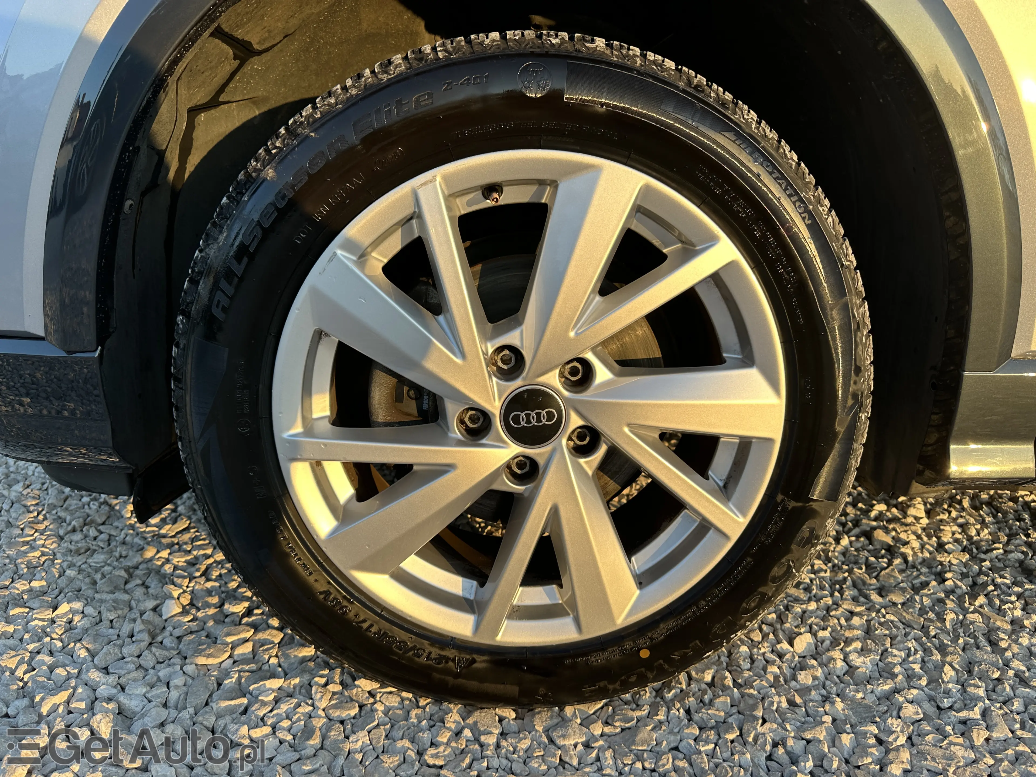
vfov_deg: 56.8
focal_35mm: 24
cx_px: 518
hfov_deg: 71.6
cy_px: 388
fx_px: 718
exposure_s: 1/475
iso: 80
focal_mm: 6.86
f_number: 1.78
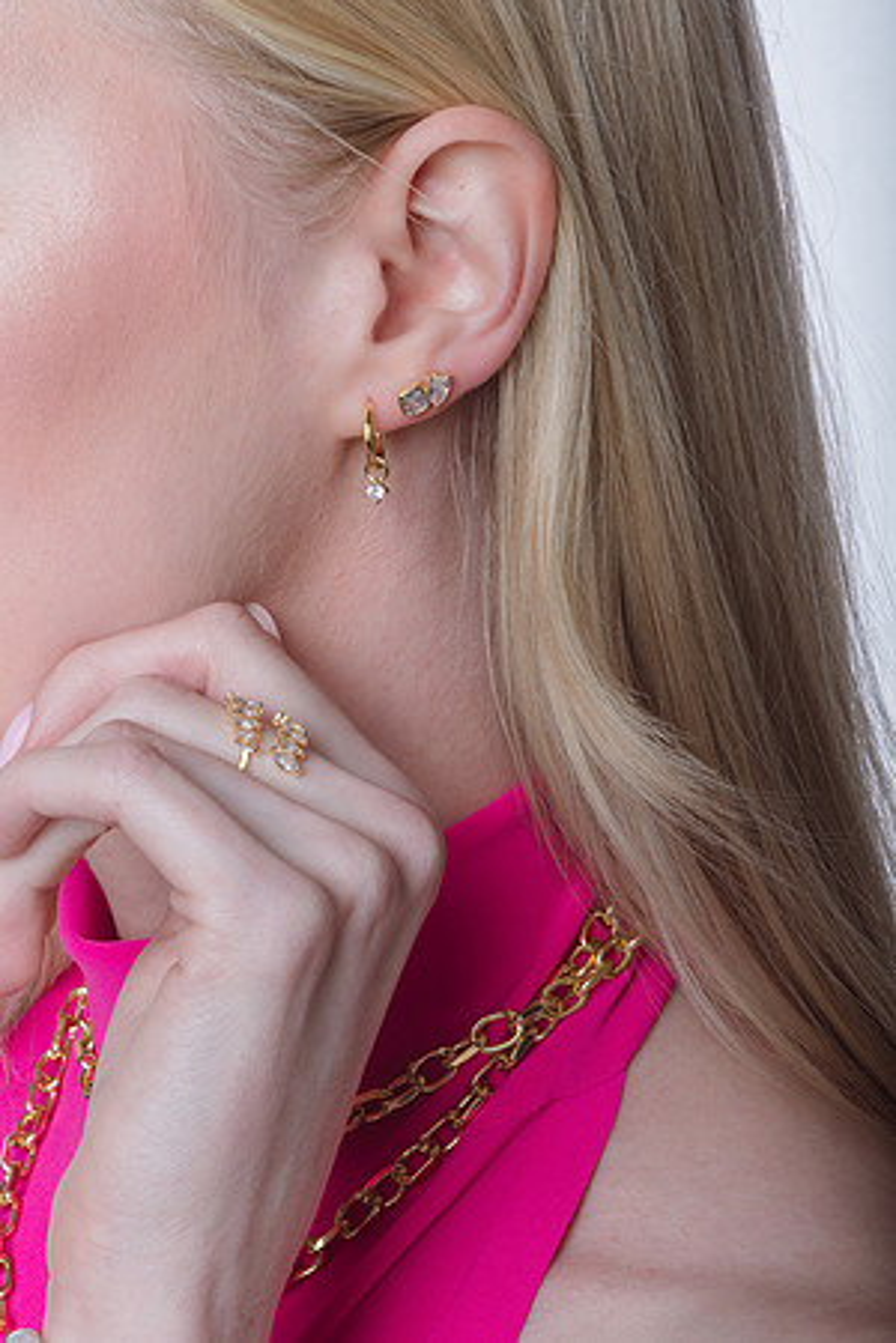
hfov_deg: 13.0
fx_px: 3920
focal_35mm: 105
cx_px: 448
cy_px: 672
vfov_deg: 19.5
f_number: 36
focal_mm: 105
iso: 400
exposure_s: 1/250
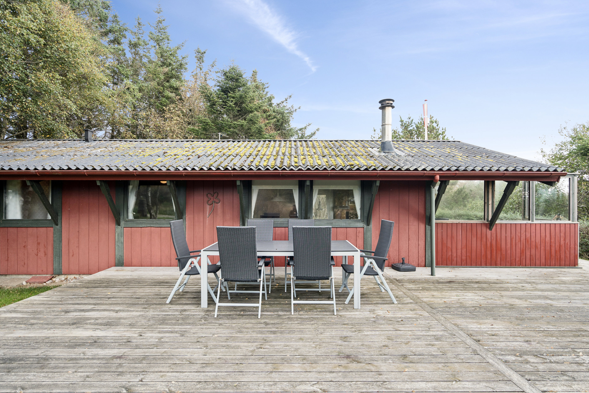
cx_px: 291
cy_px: 201
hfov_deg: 90.0
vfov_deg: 67.4
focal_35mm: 18
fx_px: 294
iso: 200
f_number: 4.5
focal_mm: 17
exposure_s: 1/160
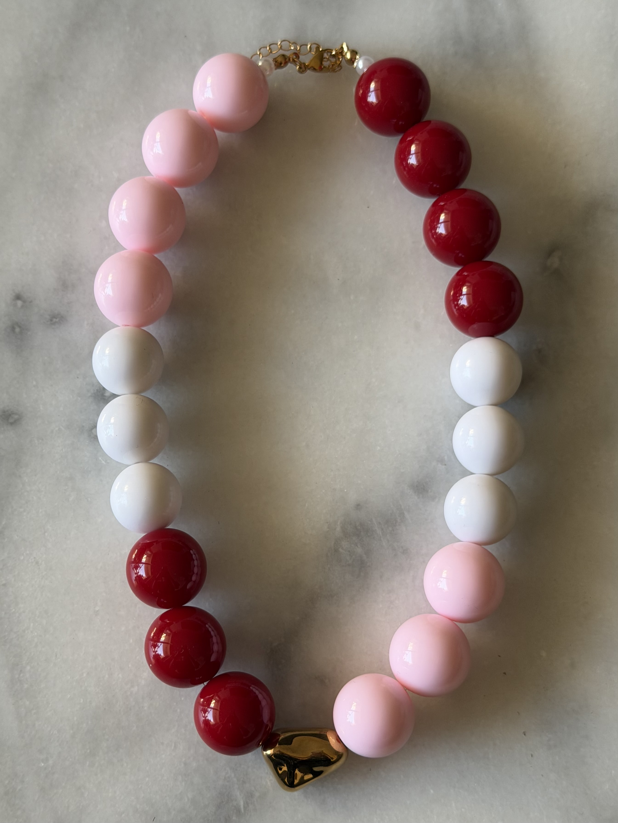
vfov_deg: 39.7
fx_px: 1142
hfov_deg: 30.3
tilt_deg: -80.6
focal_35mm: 48
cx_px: 309
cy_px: 412
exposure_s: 1/60
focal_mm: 6.76
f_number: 1.78
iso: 100
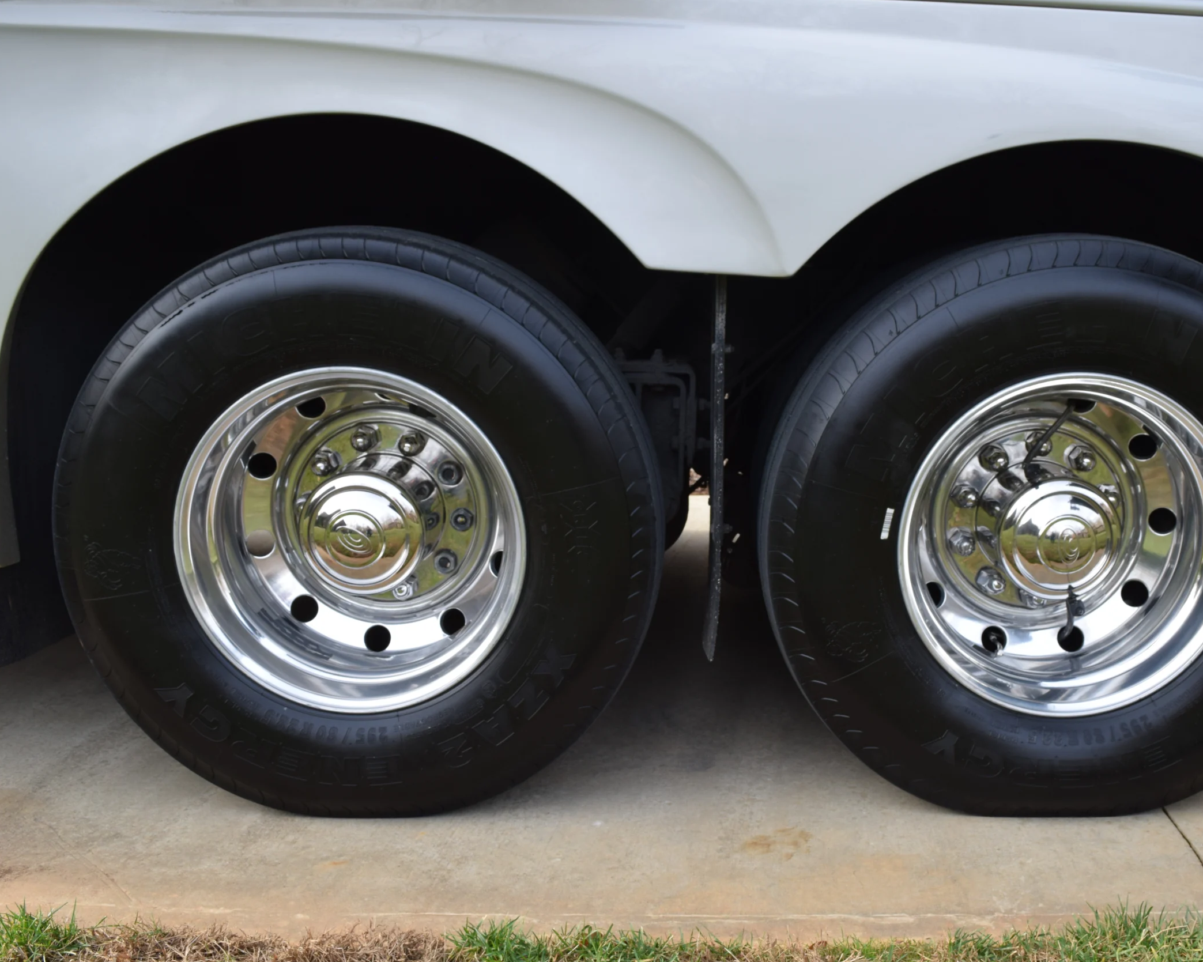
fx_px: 1353
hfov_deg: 47.7
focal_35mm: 38
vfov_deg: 39.1
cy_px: 486
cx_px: 721
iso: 400
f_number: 8
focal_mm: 22
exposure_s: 1/250
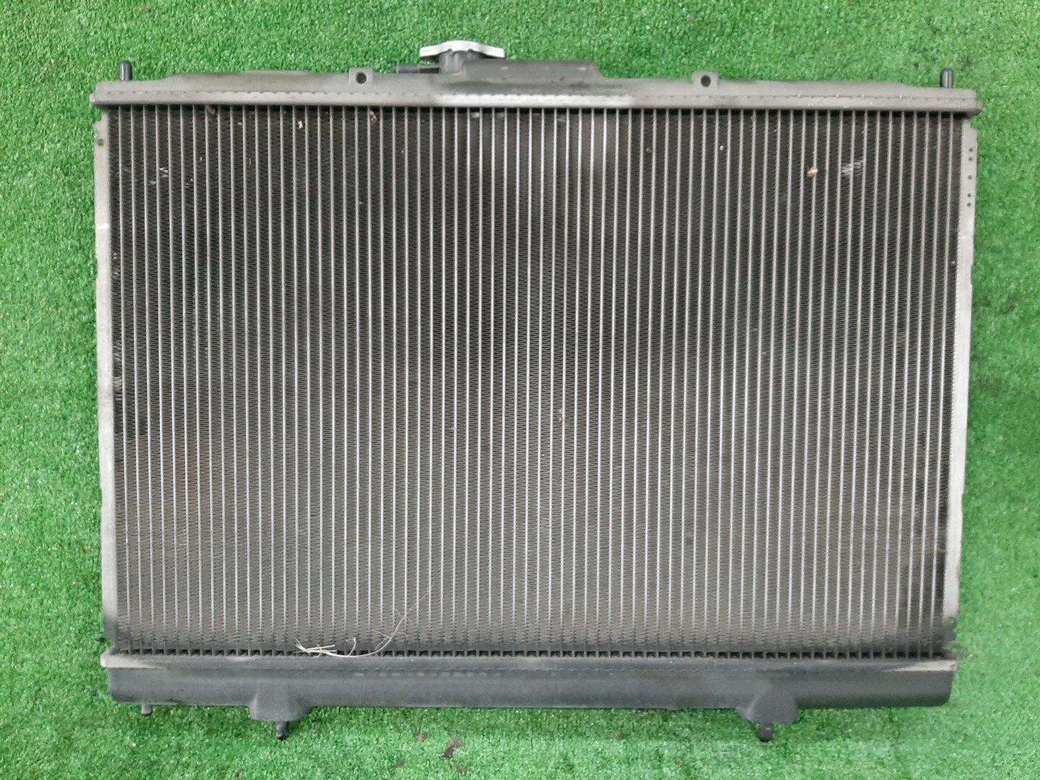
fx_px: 781
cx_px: 520
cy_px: 390
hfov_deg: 67.3
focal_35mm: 26
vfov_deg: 53.1
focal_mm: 3.93
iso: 368
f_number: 1.7
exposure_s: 1/25
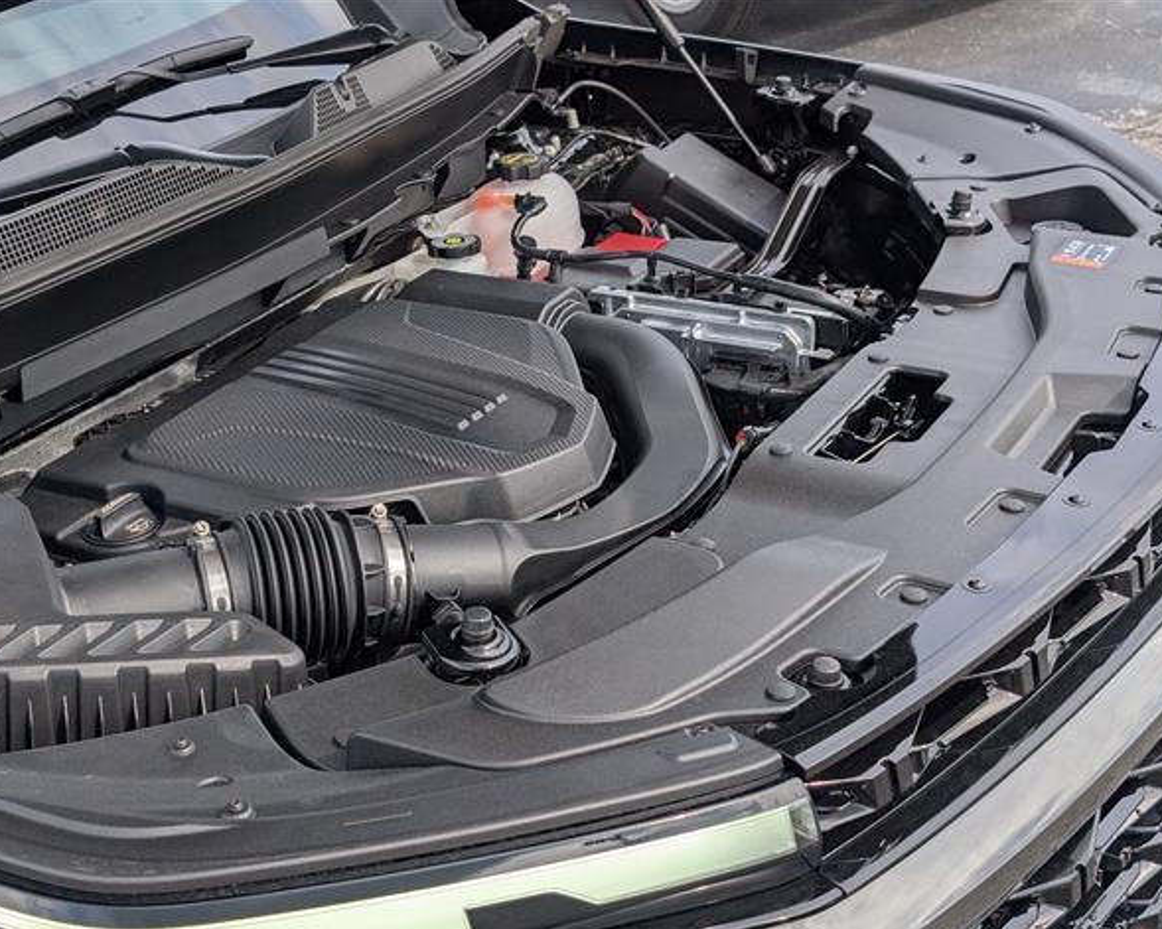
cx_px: 556
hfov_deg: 36.0
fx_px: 1788
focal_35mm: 52
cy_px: 471
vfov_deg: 29.1
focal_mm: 6.9
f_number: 1.68
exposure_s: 1/833
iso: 19
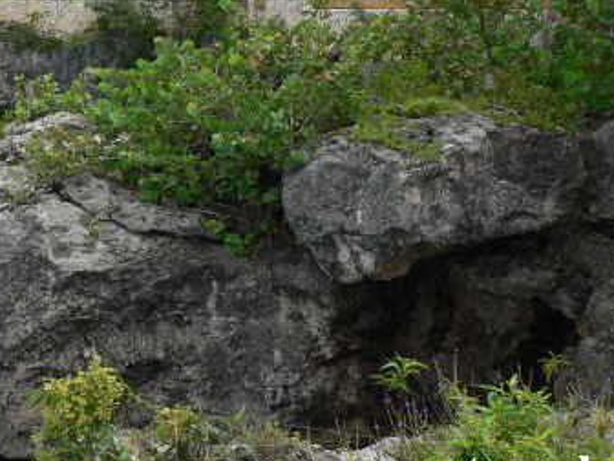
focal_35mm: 66
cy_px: 90
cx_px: 91
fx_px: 1171
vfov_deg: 22.0
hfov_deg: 28.5
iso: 64
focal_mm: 6.3
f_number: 4
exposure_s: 1/250
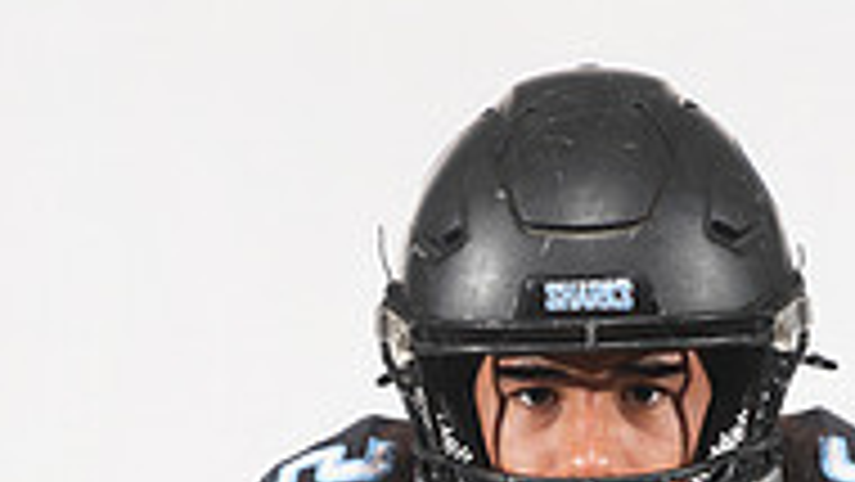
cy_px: 1009
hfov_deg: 17.9
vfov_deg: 9.4
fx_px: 2699
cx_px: 594
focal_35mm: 119
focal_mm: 48
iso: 500
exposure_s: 1/320
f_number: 7.1
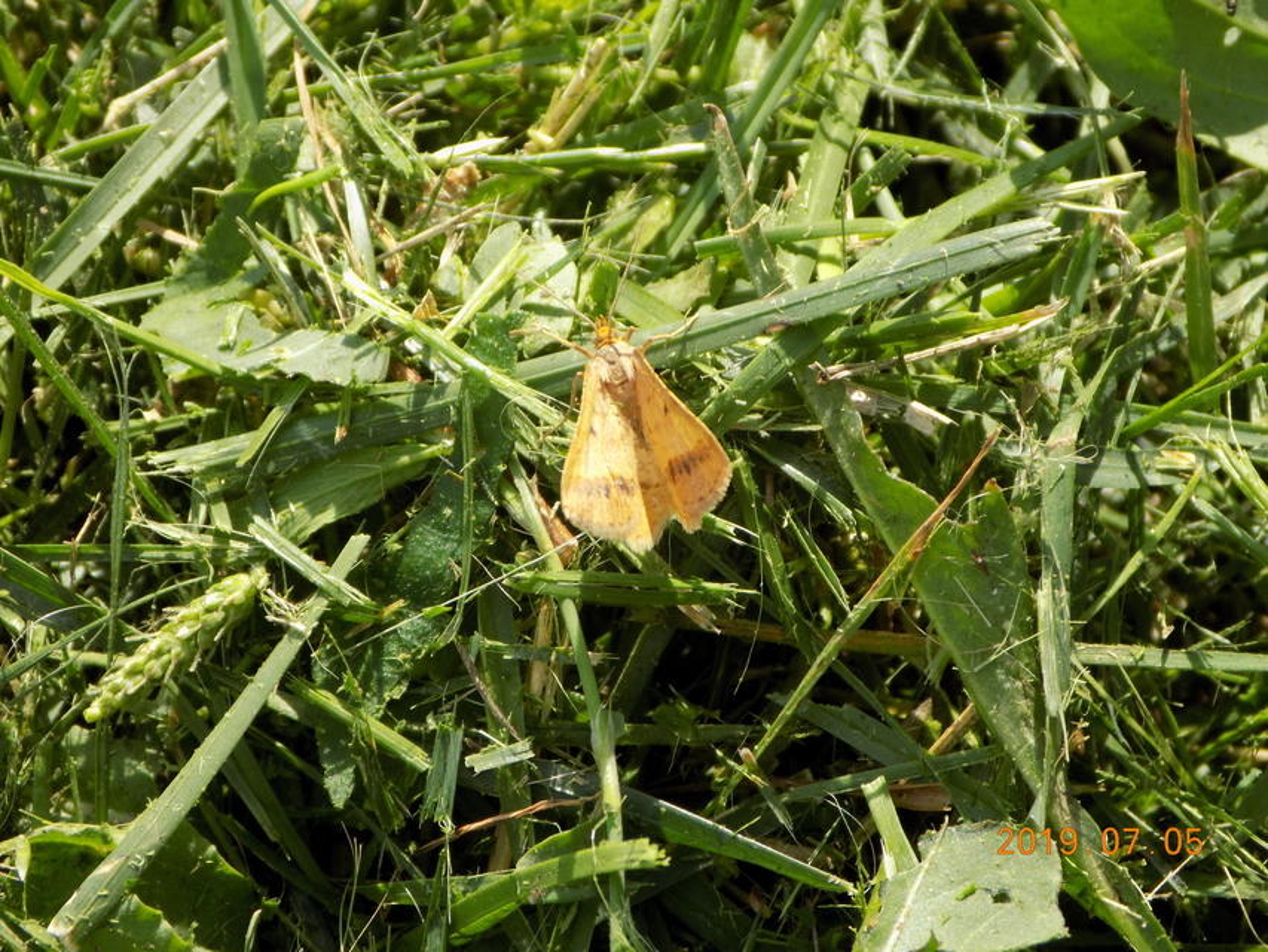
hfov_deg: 16.7
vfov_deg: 12.6
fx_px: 4323
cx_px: 634
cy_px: 476
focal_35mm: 118
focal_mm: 20.9
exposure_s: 1/250
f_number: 4.8
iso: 80
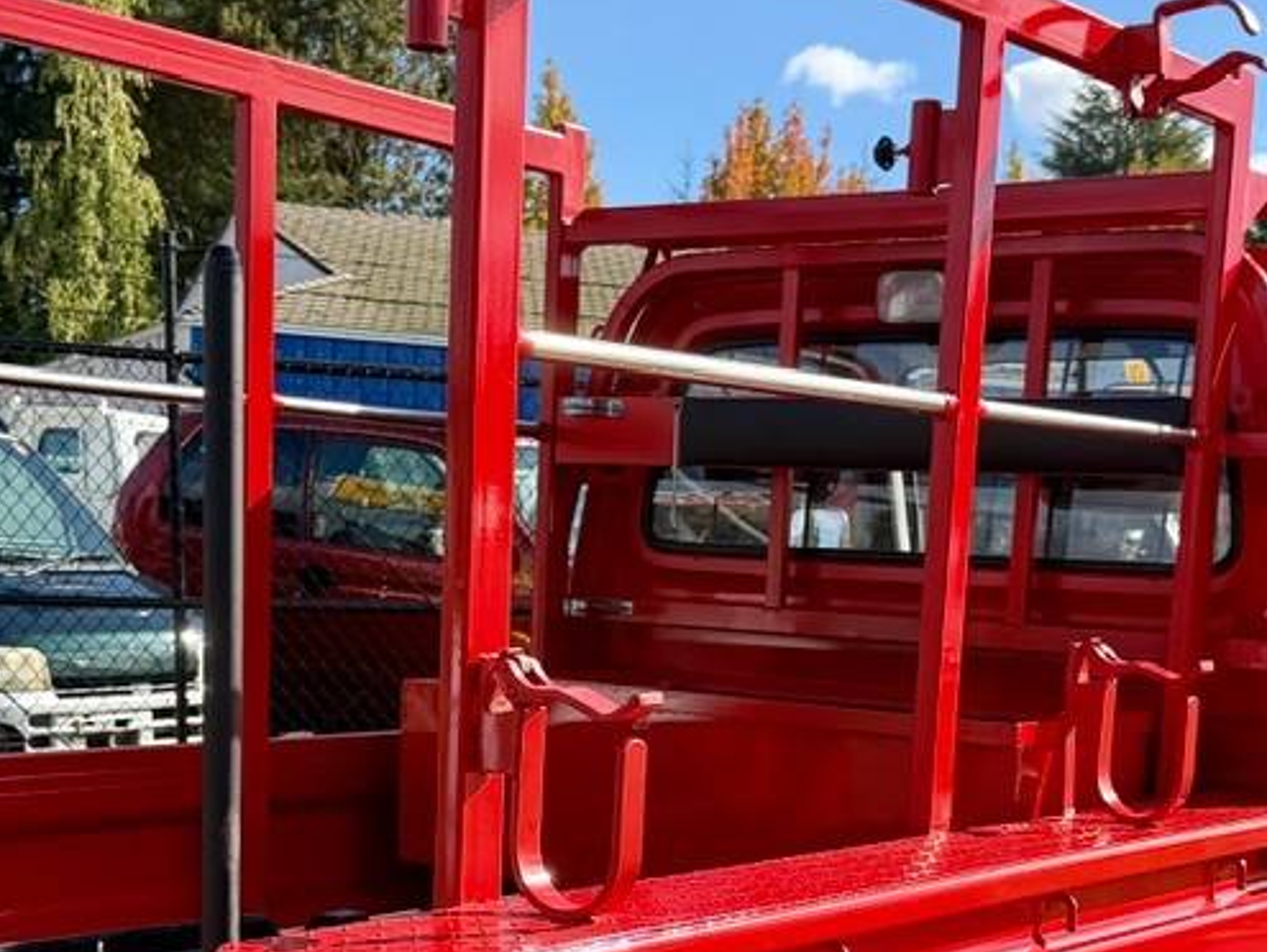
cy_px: 875
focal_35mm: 62
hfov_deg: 31.2
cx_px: 632
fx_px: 2271
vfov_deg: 23.0
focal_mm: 6.76
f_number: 1.78
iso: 100
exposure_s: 1/2801
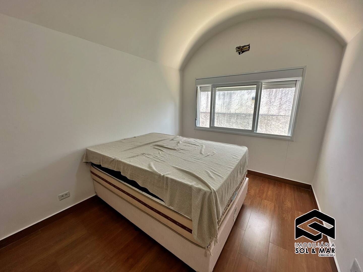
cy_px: 136
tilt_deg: -12.1
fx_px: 147
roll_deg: -0.4
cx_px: 182
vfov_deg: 85.7
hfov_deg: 102.1
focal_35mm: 14
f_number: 2.2
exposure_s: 1/99
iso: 40
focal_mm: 2.22
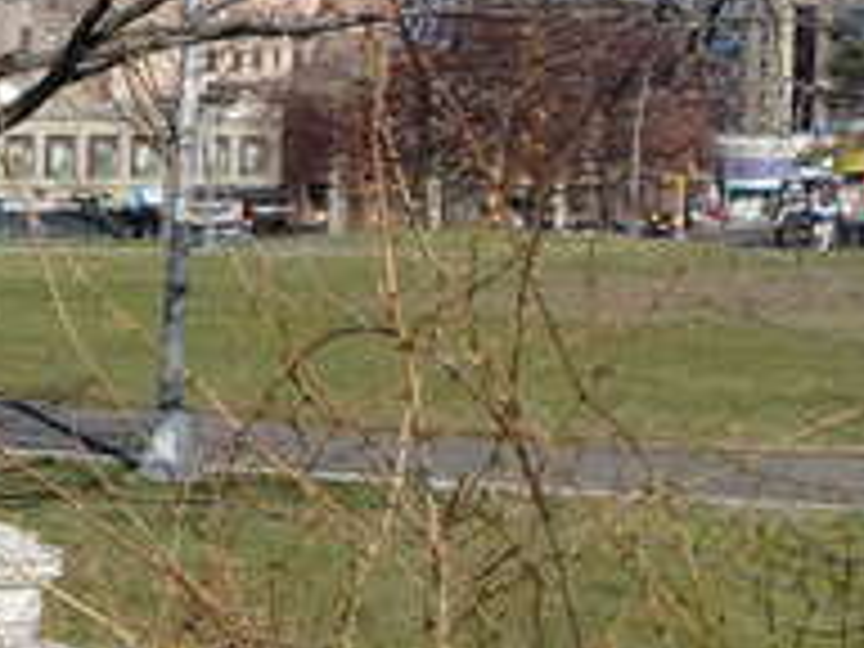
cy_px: 274
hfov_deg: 15.4
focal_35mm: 100
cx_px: -896
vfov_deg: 14.8
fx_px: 2496
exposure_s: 1/1000
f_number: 3.5
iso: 80
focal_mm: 4.1
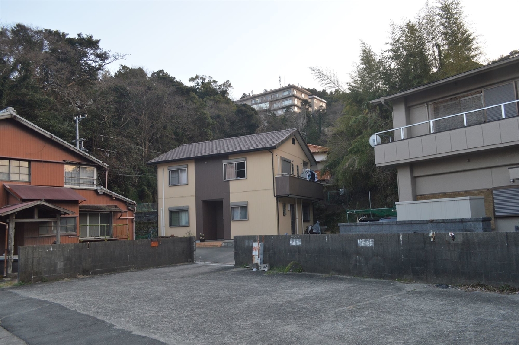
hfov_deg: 67.4
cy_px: 172
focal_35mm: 27
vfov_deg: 47.9
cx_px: 260
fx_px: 389
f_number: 5
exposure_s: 1/100
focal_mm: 18
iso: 400
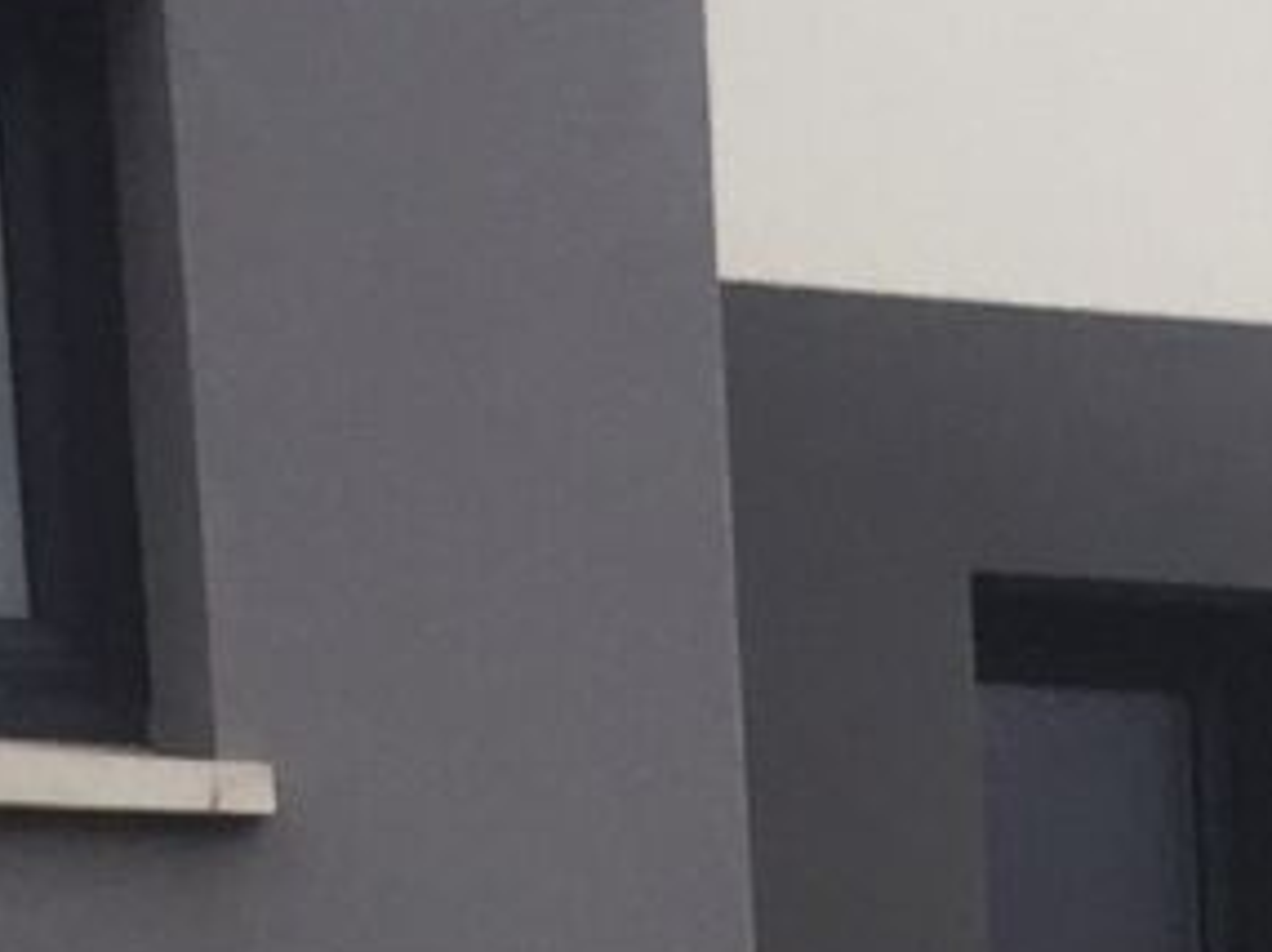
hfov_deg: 9.2
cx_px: 2406
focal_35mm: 203
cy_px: 2994
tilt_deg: -9.9
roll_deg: -0.1
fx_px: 7453
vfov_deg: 6.6
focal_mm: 4.15
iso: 40
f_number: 2.2
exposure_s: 1/100
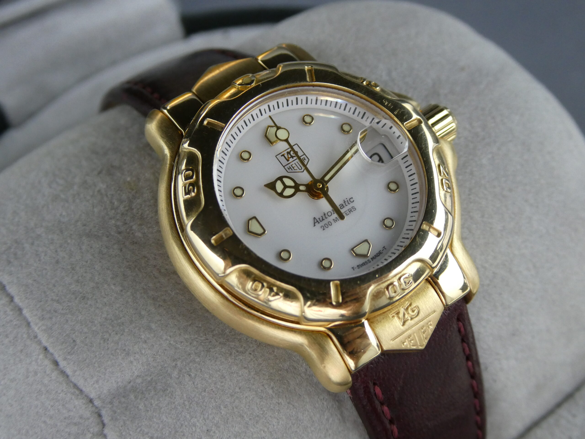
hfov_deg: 35.5
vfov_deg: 27.0
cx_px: 292
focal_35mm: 54
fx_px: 913
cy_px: 220
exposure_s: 1/80
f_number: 4.1
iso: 400
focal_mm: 9.6
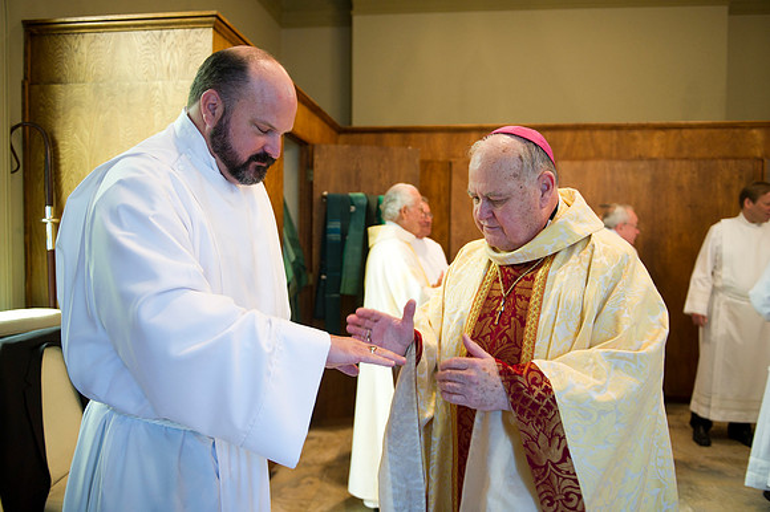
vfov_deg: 44.9
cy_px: 256
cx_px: 385
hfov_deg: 63.7
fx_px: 620
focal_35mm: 29
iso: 2000
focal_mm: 29
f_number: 2.8
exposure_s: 1/60
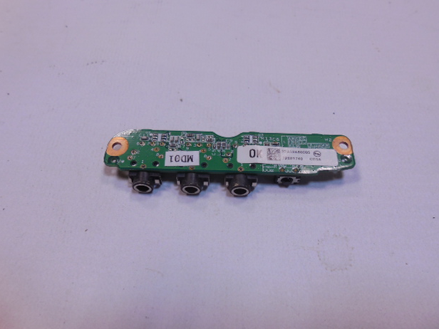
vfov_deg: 51.3
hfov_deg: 65.3
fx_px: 342
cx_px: 225
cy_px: 160
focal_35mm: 27
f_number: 3.5
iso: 180
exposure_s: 1/30
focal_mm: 4.6
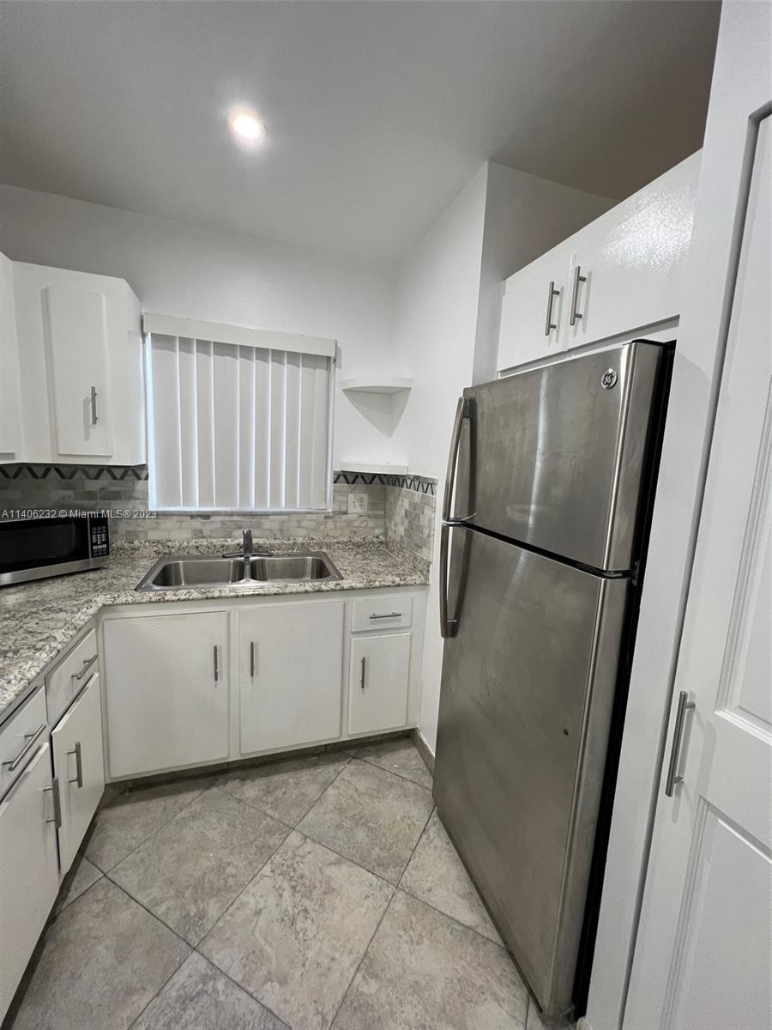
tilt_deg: -7.8
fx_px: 387
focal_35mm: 13
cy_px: 515
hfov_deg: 89.9
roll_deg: -2.9
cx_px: 386
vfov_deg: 106.2
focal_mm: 1.57
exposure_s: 1/120
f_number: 1.8
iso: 200
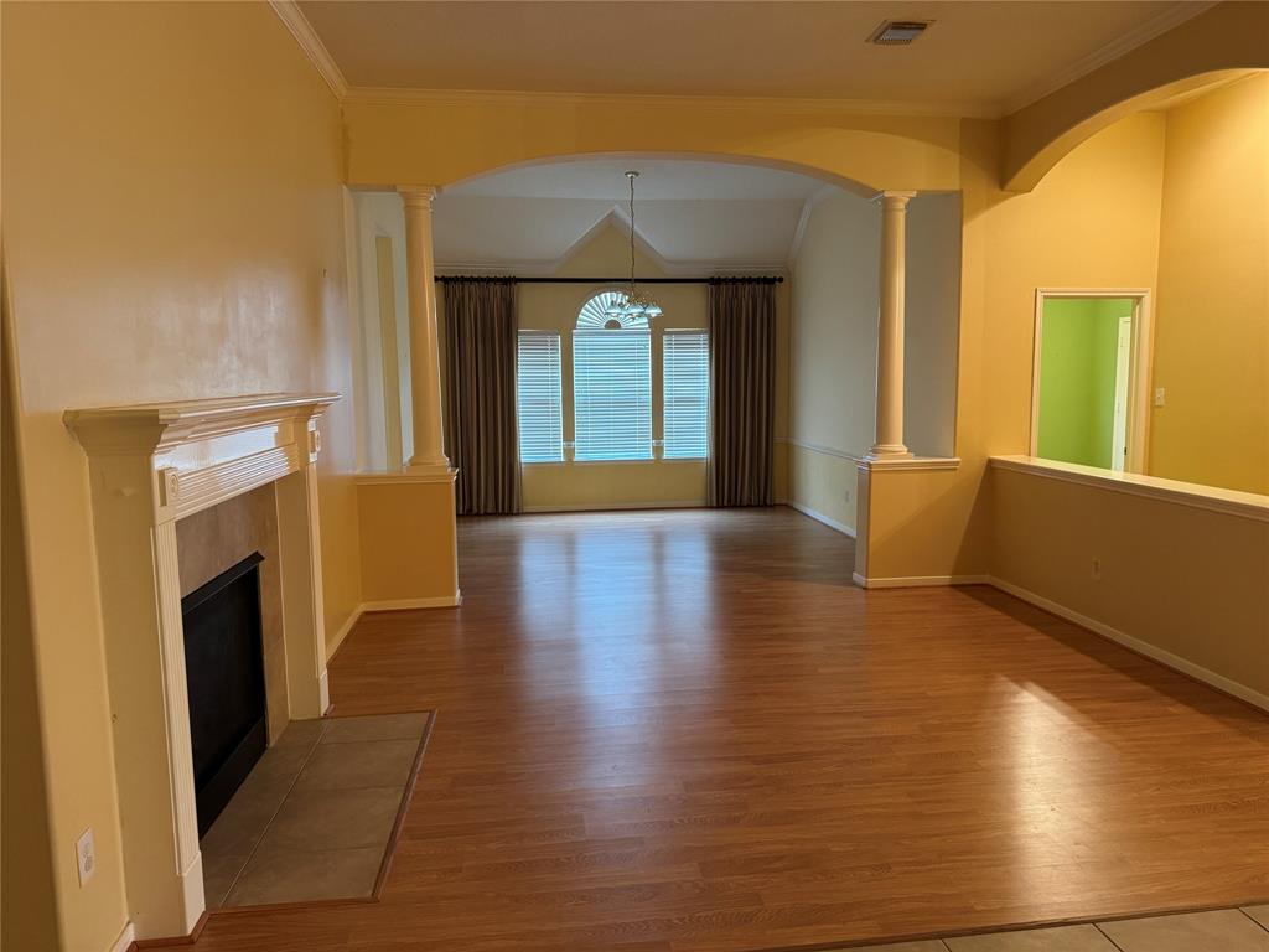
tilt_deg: -7.1
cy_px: 476
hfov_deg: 71.6
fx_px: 880
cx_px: 634
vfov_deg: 56.8
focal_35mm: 24
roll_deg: +1.1
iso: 500
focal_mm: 6.76
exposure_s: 1/60
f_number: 1.78
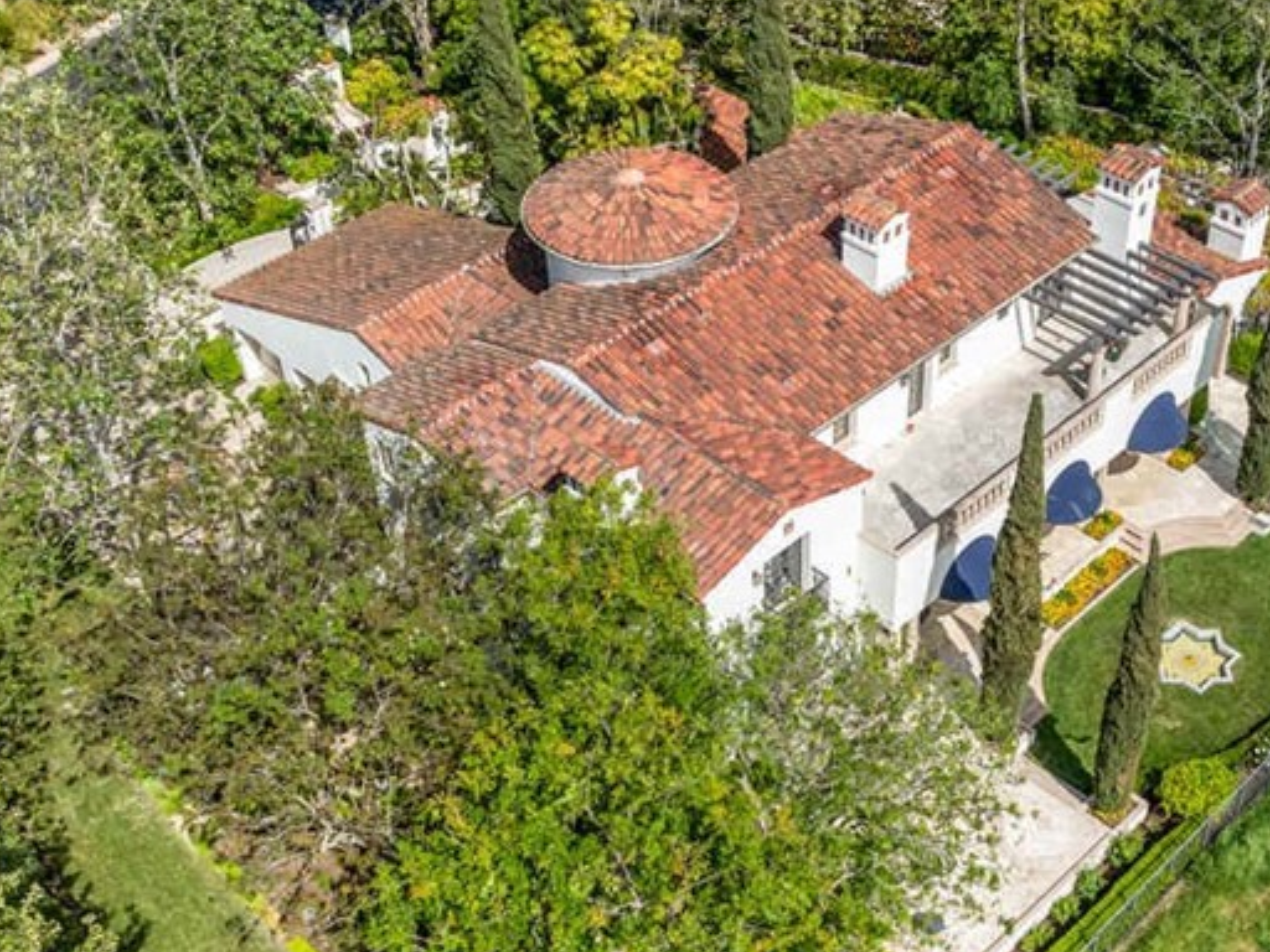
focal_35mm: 48
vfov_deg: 30.1
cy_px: 617
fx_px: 1761
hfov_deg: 39.4
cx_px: 801
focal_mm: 12.29
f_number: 2.8
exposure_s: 1/240
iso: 100
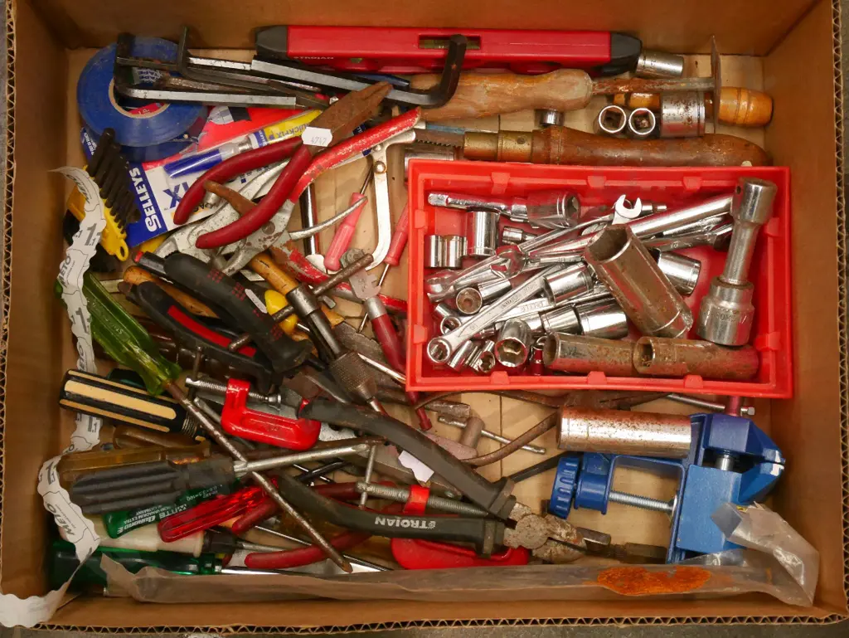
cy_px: 319
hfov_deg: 30.3
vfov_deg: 22.9
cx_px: 424
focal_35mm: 64
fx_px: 1570
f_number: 5.6
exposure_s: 1/60
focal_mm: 32
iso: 3200
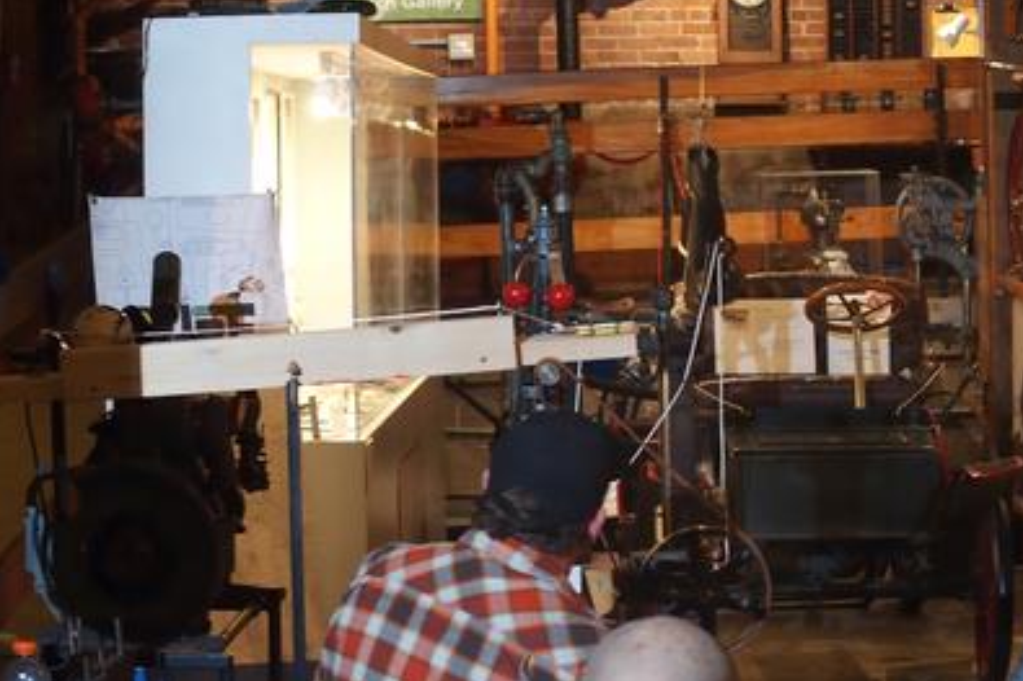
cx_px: 513
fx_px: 2755
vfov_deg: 14.1
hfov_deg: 21.0
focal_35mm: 97
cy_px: 298
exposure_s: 1/25
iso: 800
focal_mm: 19.6
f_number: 2.8
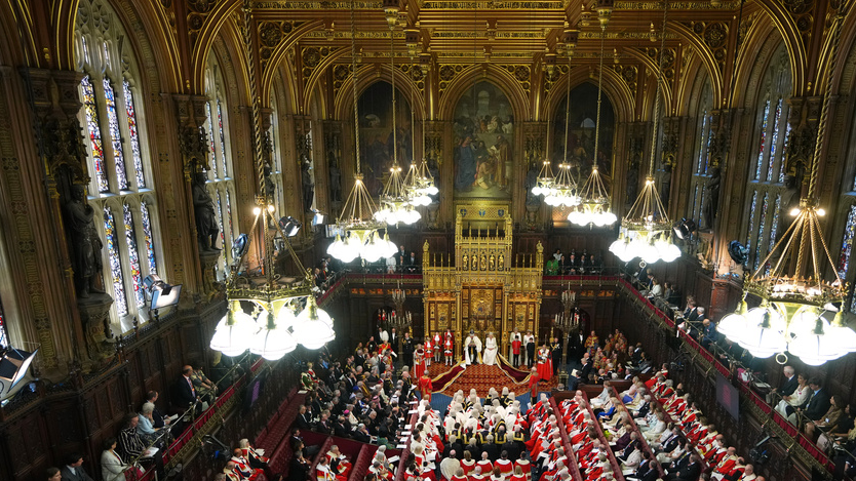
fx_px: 613
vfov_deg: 42.1
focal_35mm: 27
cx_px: 466
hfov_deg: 69.7
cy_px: 335
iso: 3200
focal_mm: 21
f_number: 2.8
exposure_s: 1/320
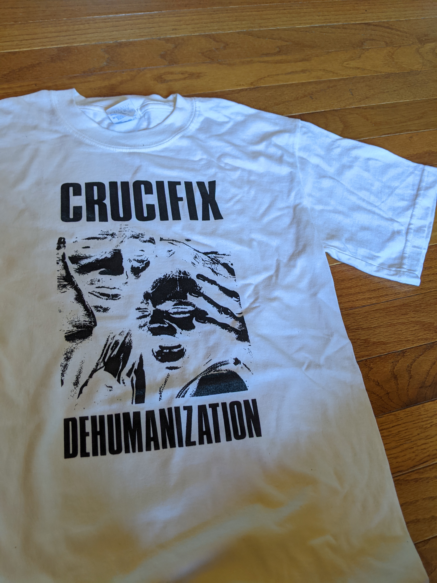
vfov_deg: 65.3
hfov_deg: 51.4
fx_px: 454
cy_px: 292
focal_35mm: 27
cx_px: 218
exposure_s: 1/120
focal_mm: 4.44
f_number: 1.8
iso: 319
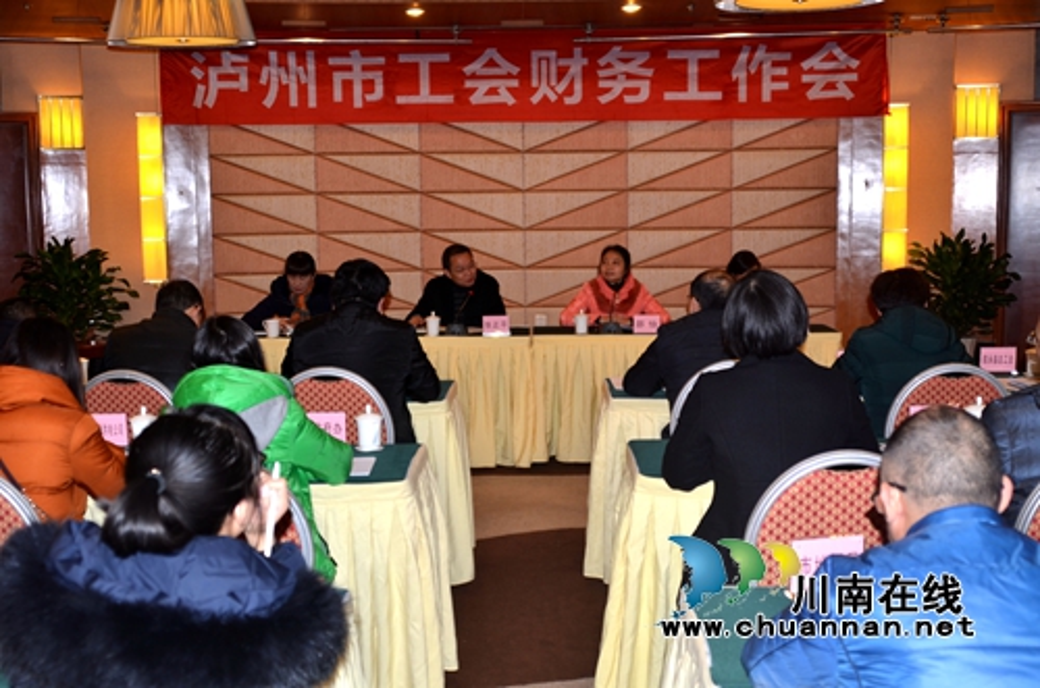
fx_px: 1211
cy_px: 344
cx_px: 520
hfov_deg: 46.5
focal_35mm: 42
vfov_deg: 31.7
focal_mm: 28
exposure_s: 1/60
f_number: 3.5
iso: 100
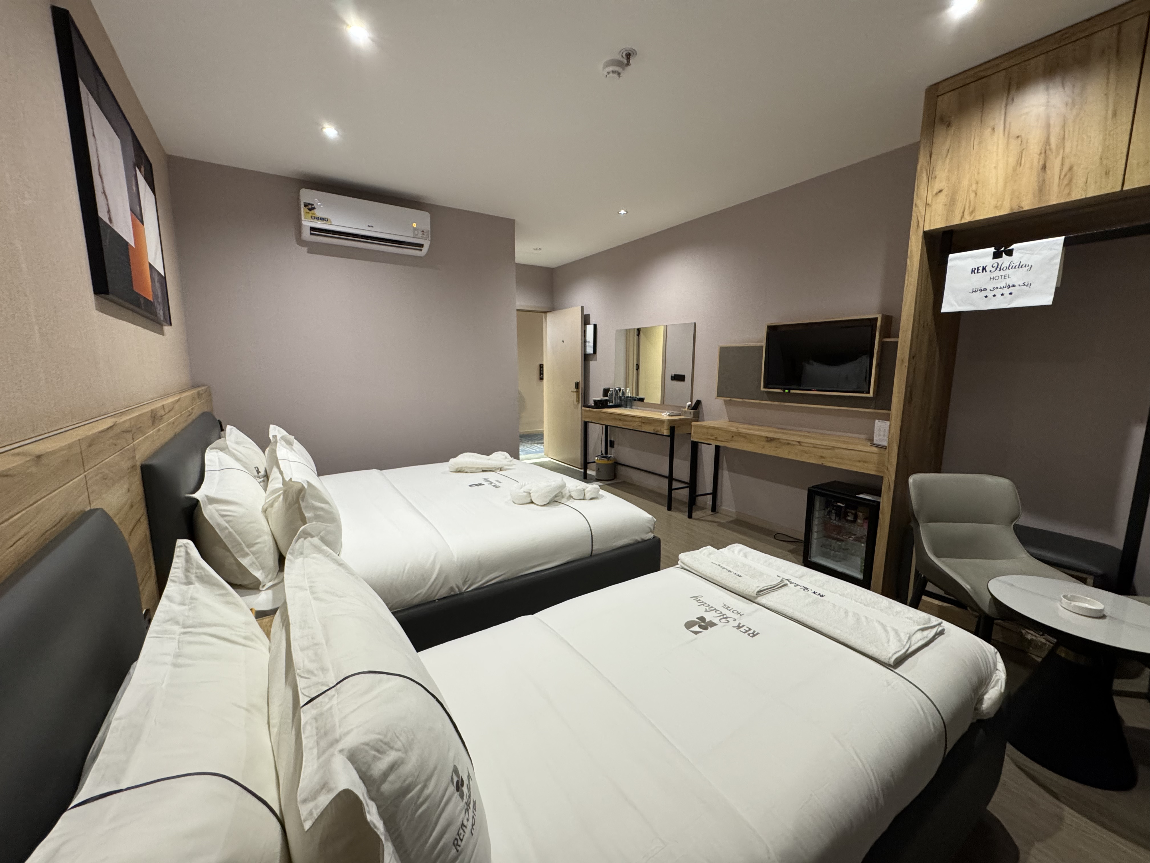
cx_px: 575
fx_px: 465
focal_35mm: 14
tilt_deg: -8.3
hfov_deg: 102.1
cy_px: 432
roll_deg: -0.1
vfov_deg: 85.7
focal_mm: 2.22
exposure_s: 1/51
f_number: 2.2
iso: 320
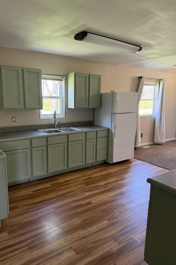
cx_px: 79
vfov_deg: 71.5
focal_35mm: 25
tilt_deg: -9.8
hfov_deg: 51.2
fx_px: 183
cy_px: 133
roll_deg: -0.4
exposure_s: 1/70
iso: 200
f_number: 1.78
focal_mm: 6.76
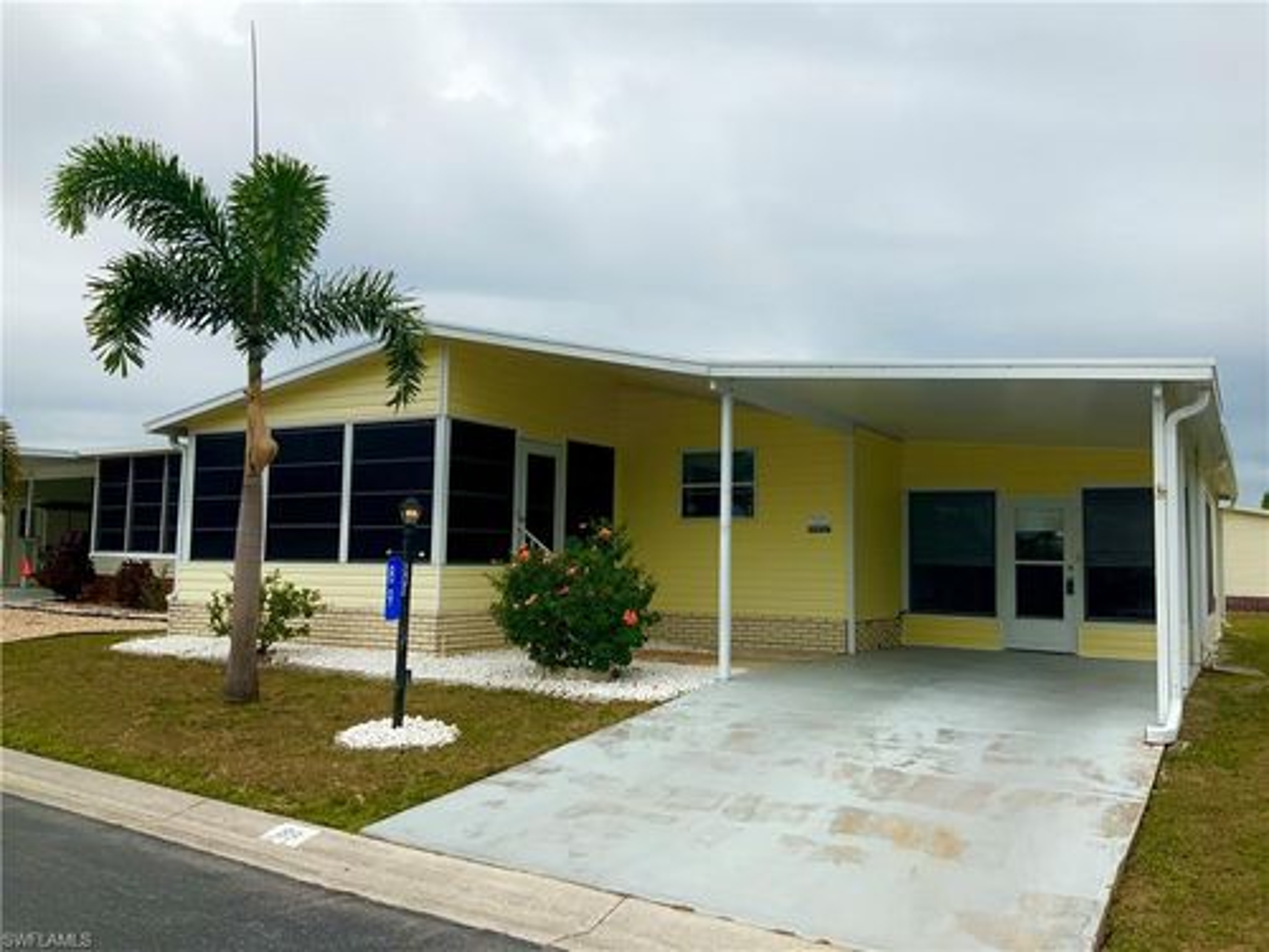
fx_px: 1063
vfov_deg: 48.2
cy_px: 476
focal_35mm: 29
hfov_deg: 61.7
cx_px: 634
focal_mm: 3
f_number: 1.8
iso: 16
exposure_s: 1/1377
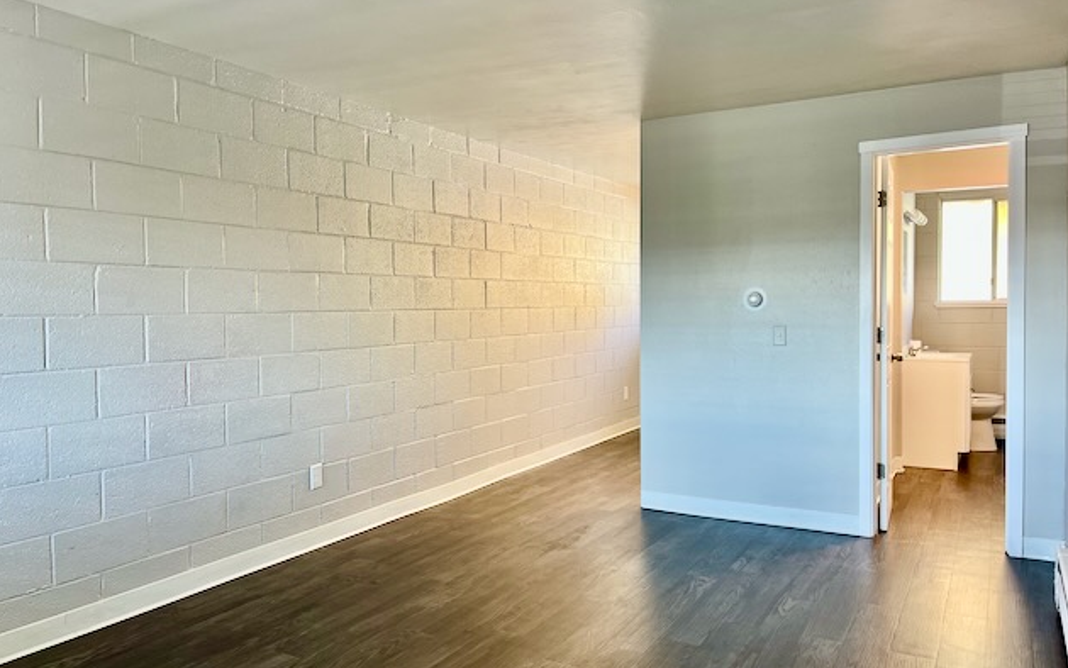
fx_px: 815
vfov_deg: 44.6
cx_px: 532
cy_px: 332
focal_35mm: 28
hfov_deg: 66.5
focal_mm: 5.1
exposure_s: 1/60
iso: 64
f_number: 1.6
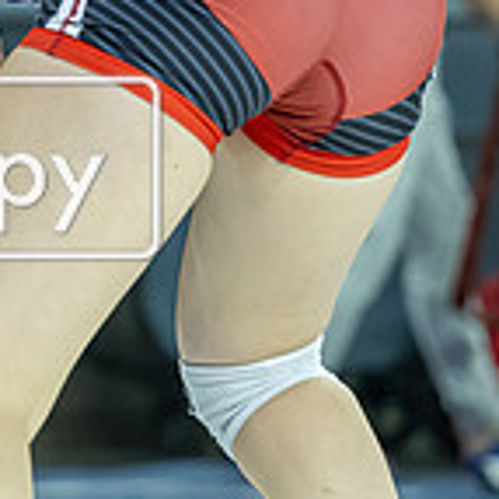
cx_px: -288
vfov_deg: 3.5
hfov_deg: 3.5
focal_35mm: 497
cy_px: -4
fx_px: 8106
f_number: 2.8
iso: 2800
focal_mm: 115
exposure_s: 1/800
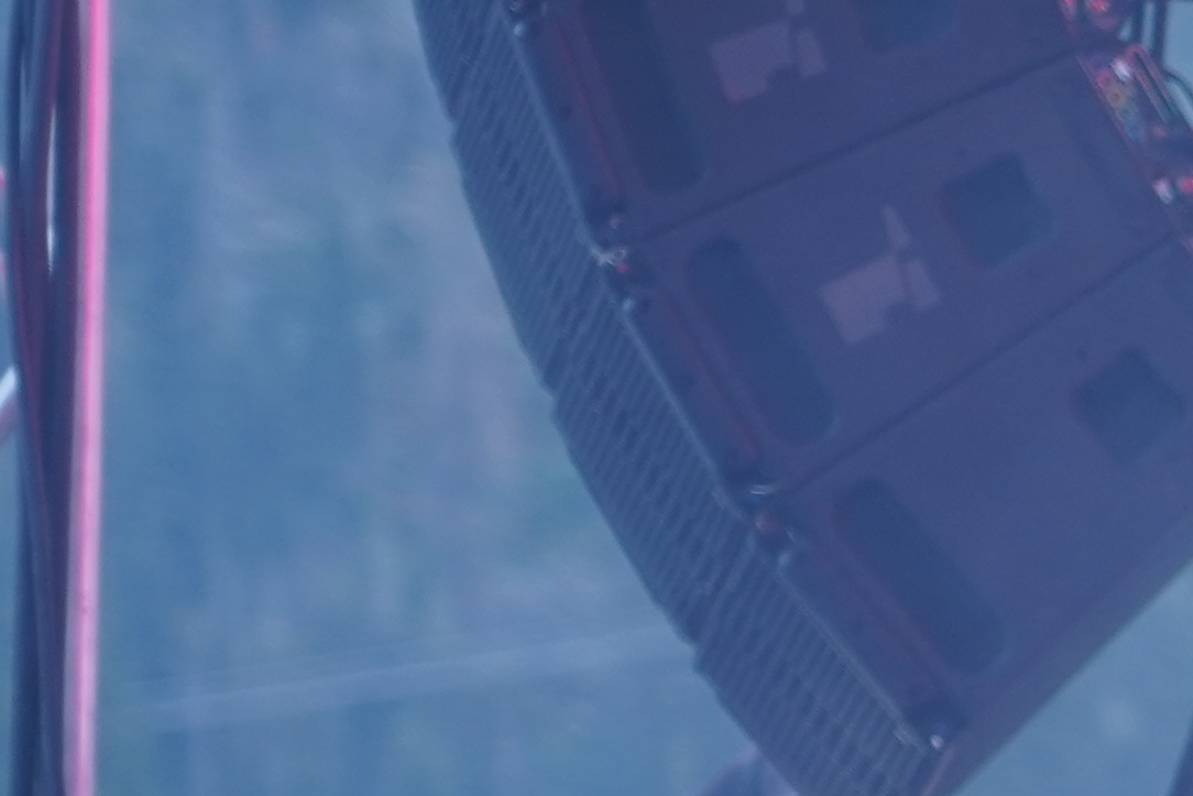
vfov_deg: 2.4
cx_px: 2247
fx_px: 19255
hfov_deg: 3.5
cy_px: 956
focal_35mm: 581
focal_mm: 105
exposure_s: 1/160
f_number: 4
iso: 320
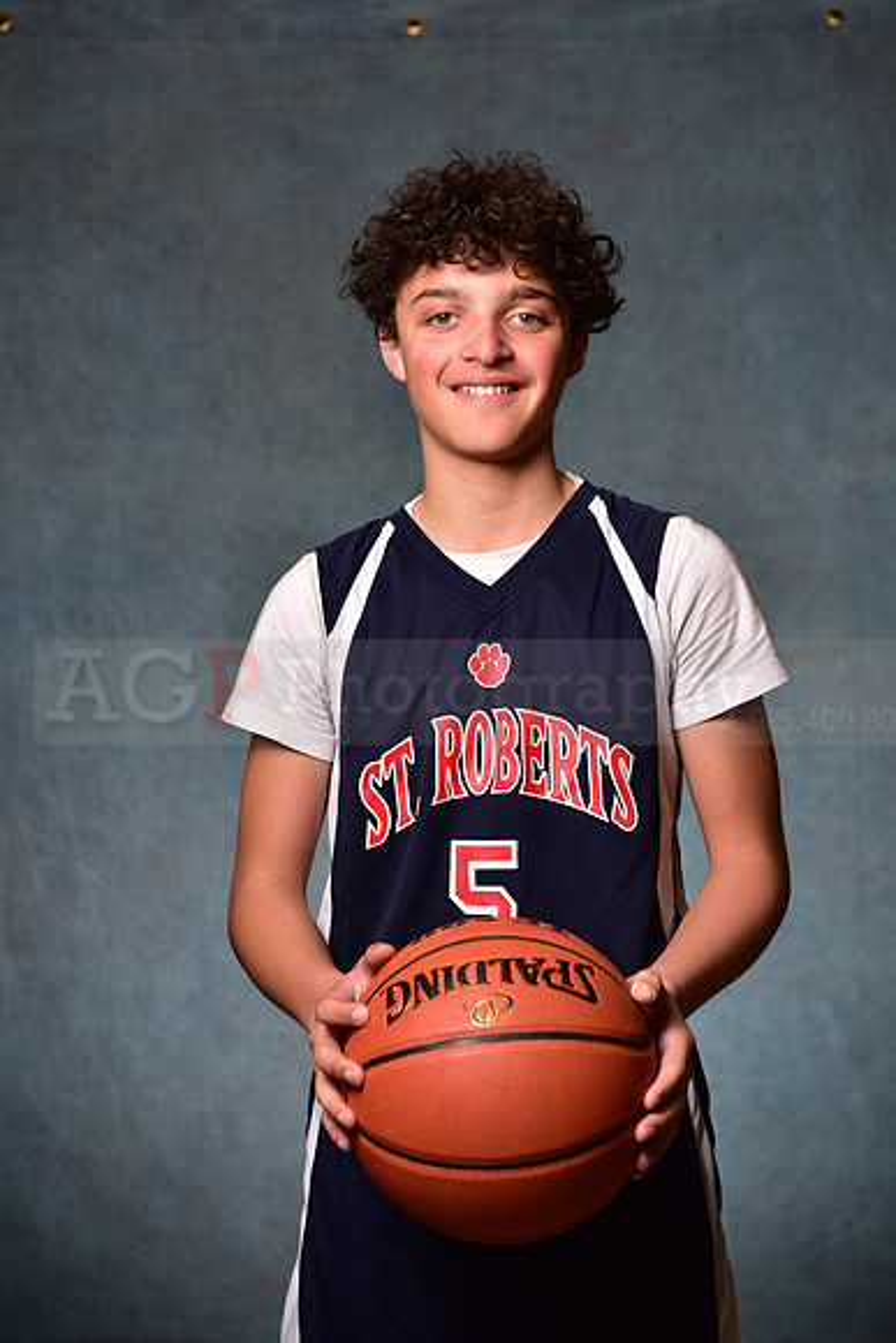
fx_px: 2612
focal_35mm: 70
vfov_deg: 28.8
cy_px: 672
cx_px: 448
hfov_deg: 19.5
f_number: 5
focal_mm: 70
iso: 100
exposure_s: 1/200
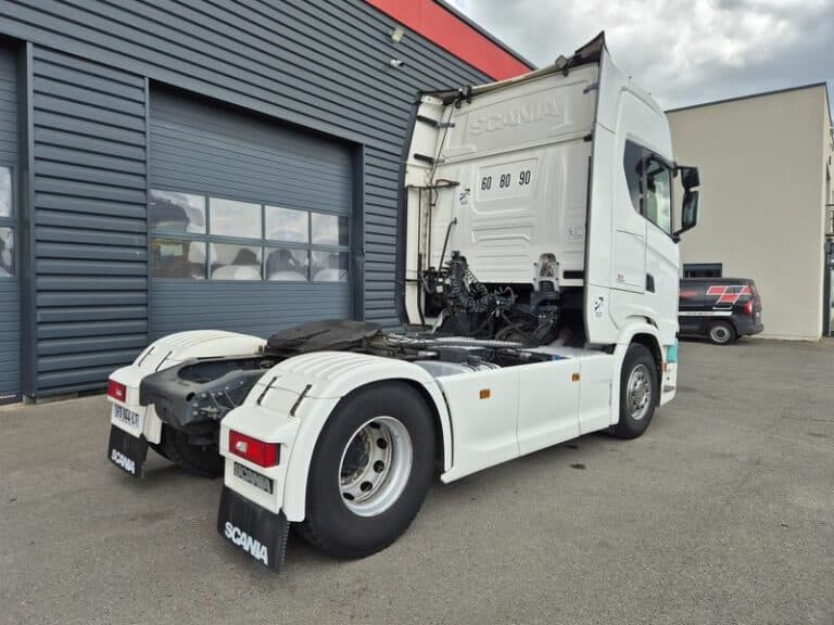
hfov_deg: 73.9
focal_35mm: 23
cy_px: 312
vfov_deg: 58.9
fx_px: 554
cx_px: 417
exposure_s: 1/966
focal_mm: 5.4
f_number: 1.8
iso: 25
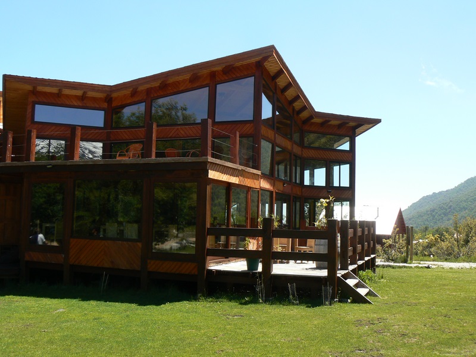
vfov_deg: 39.7
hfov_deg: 51.4
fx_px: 495
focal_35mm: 36
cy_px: 178
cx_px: 238
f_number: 5.6
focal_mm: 6
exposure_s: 1/250
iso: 80
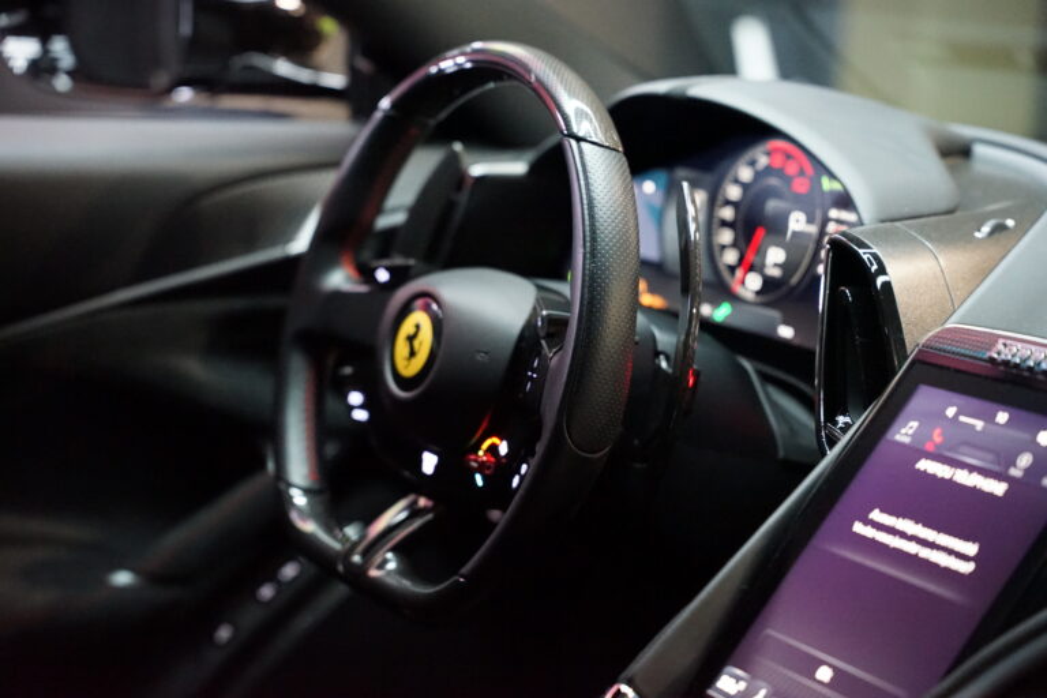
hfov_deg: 28.8
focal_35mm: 70
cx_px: 524
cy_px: 349
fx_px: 2036
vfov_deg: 19.5
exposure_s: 1/80
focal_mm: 70
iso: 8000
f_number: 2.8
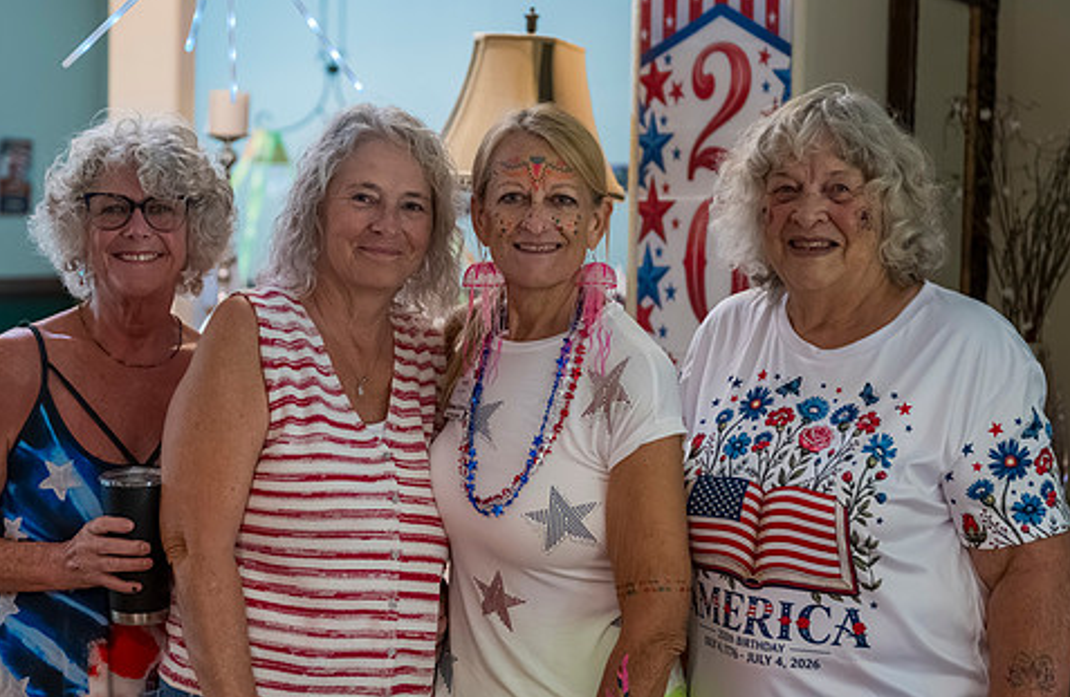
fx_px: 2539
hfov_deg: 23.8
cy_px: 344
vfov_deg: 15.6
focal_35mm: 86
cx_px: 432
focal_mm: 62
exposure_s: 1/100
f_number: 3.5
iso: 5000
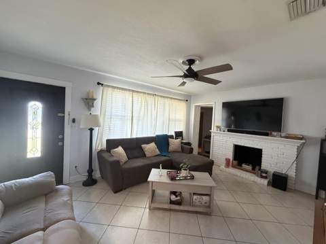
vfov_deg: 85.6
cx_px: 163
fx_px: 132
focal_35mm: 14
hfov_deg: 102.1
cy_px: 122
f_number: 2.2
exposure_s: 1/60
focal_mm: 2.22
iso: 500
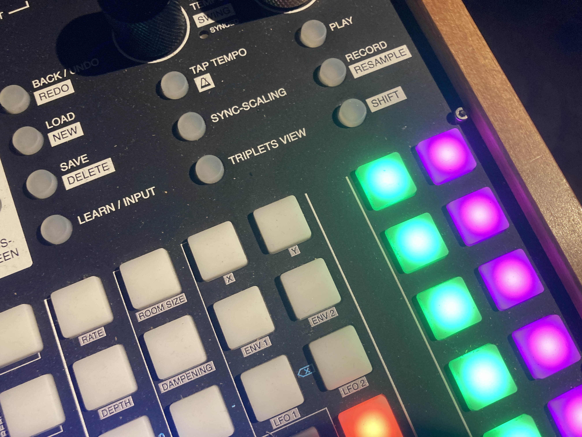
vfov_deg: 49.7
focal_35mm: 28
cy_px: 218
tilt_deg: -57.2
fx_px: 471
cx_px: 291
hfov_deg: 63.4
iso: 160
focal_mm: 3.99
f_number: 1.8
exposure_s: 1/51
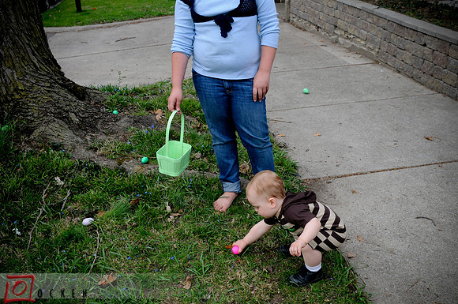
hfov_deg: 53.2
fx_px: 457
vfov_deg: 36.8
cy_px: 152
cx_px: 229
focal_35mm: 36
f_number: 6.3
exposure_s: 1/125
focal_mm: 24
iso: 200
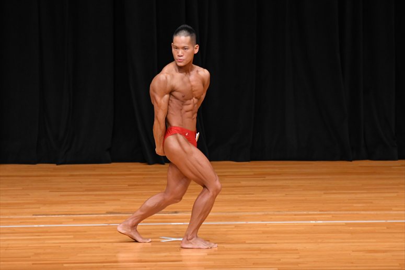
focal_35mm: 285
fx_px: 3205
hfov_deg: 7.2
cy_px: 135
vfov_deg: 4.8
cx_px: 202
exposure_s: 1/400
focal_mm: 190
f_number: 5.6
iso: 3200
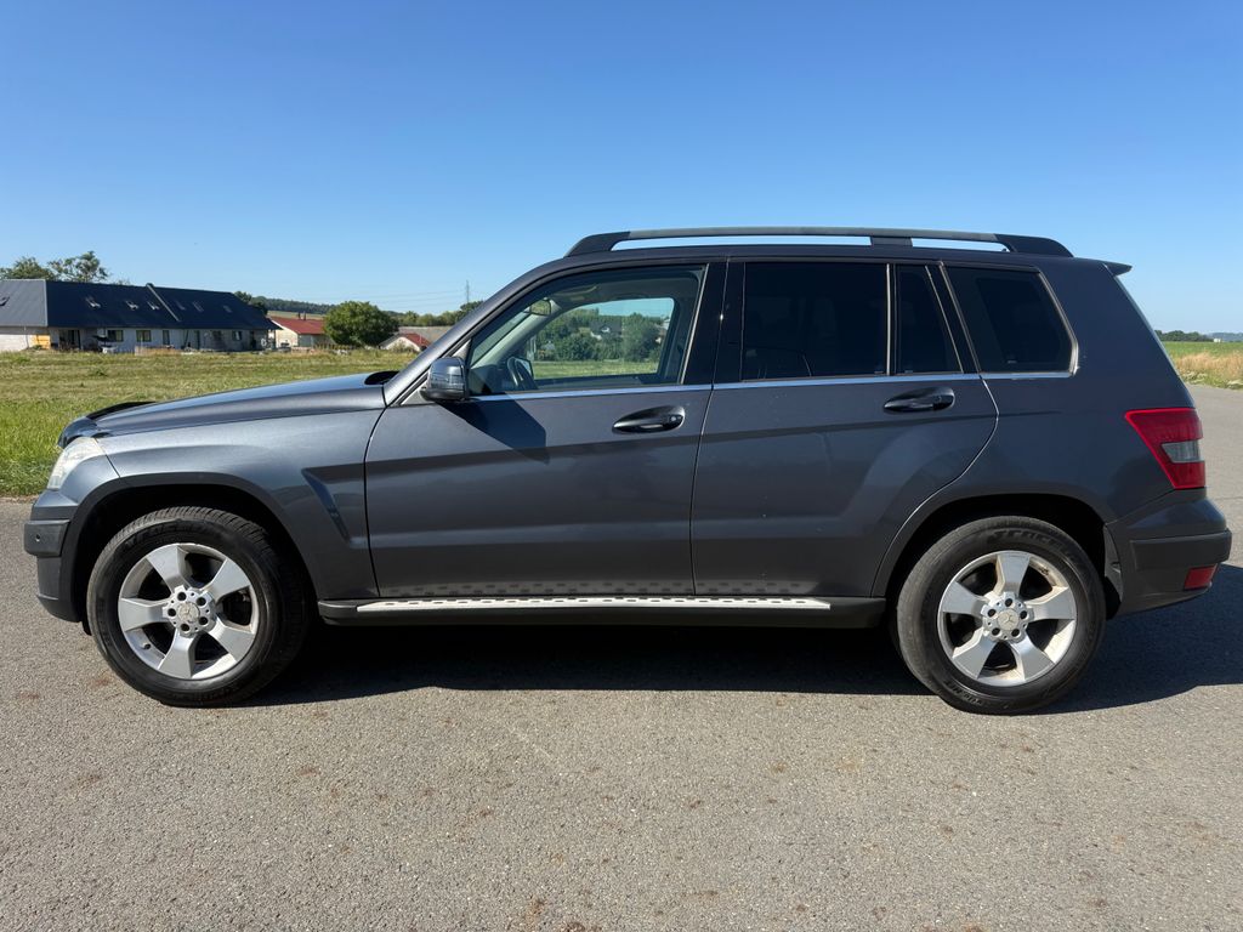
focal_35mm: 24
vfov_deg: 56.8
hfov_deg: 71.6
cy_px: 466
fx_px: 862
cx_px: 622
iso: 80
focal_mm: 6.76
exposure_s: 1/2907
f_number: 1.78
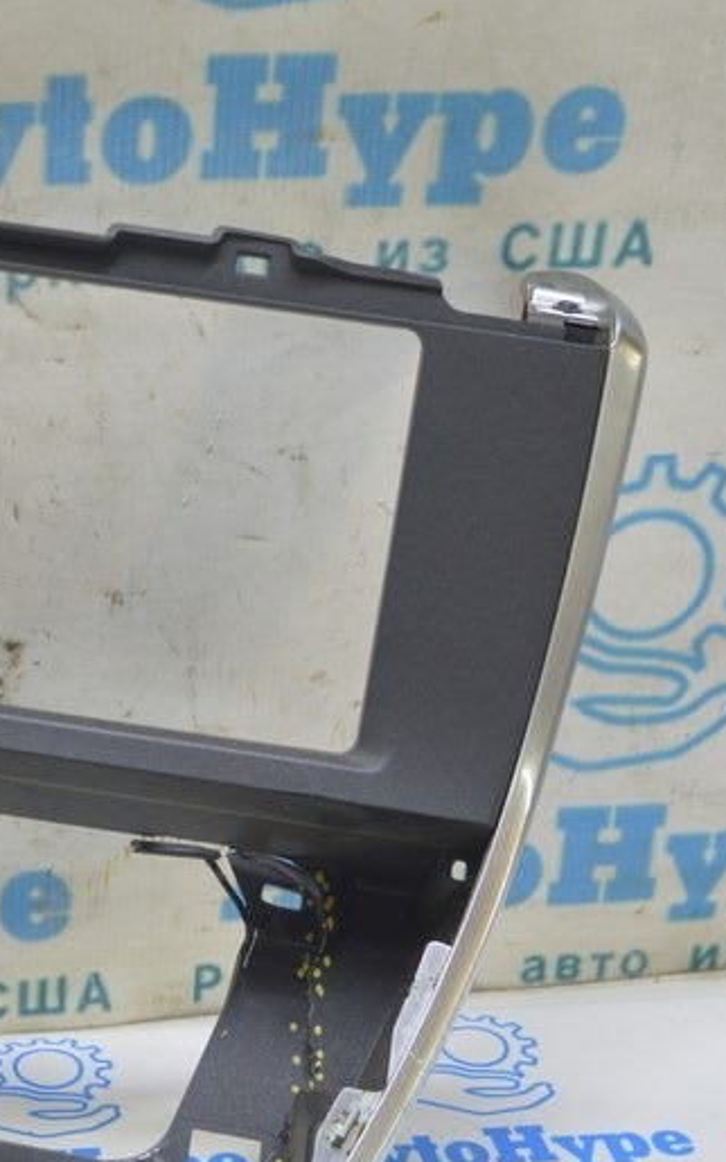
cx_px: -214
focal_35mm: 85
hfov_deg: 14.7
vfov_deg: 24.3
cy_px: 762
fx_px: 2690
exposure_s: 1/20
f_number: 5.6
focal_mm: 28
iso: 400
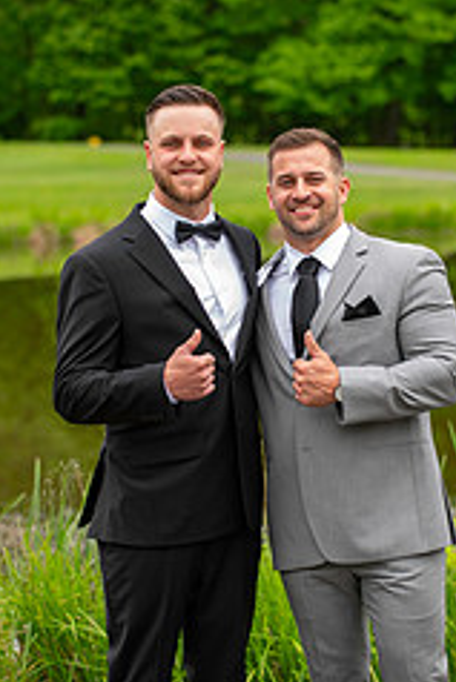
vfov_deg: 13.6
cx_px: 241
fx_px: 2865
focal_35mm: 151
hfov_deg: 9.1
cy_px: 298
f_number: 2.8
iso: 64
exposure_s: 1/250
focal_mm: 80
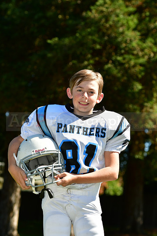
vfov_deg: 14.4
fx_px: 932
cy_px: 118
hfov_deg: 9.6
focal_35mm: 142
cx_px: 78
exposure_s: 1/2500
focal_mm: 95
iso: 400
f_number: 4.5
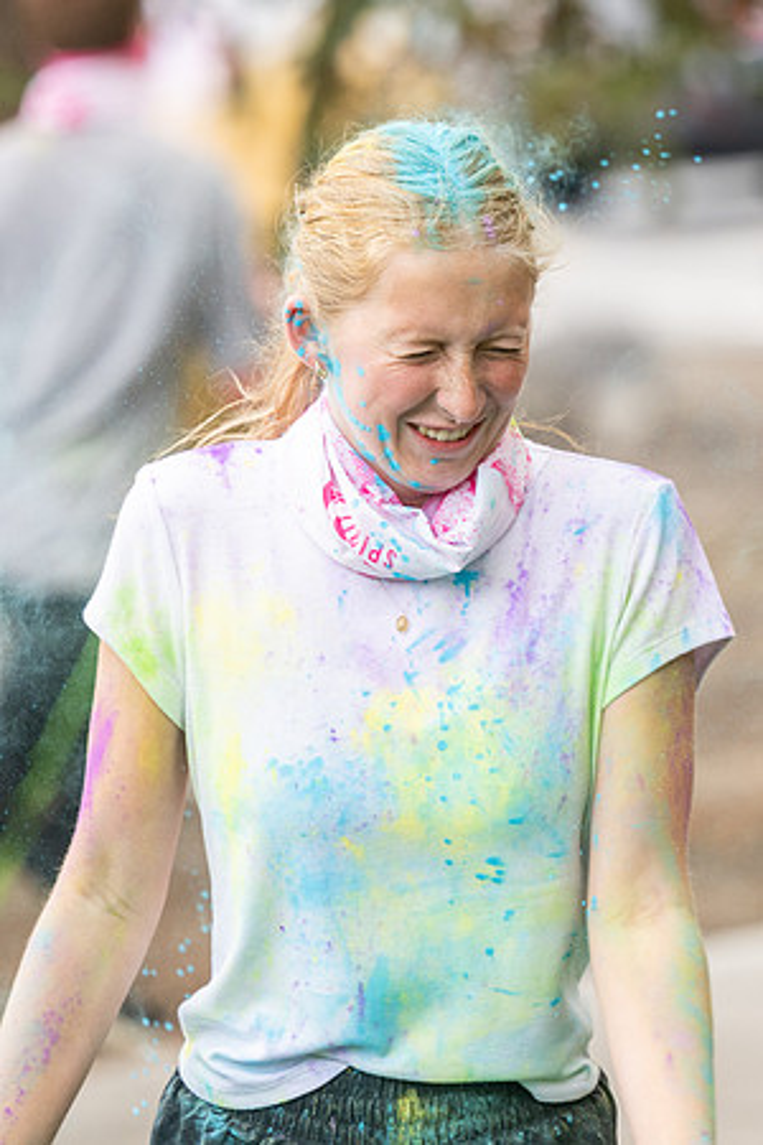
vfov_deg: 6.9
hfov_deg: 4.6
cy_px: 546
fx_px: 9466
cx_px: 479
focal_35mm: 298
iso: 320
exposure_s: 1/640
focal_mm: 145
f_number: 2.8
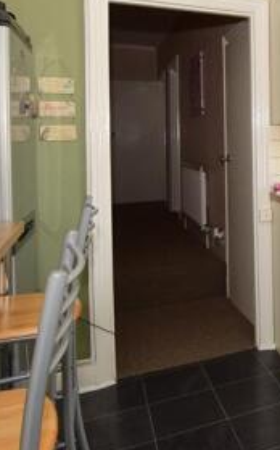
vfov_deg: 52.6
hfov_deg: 28.6
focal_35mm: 36
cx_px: 367
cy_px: 136
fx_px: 440
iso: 640
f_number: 6.3
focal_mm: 10
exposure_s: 1/6
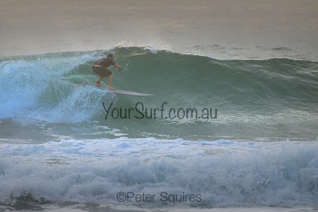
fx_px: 4857
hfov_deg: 3.7
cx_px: 129
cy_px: 89
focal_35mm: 550
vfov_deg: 2.5
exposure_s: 1/2000
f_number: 5.6
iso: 1600
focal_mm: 400
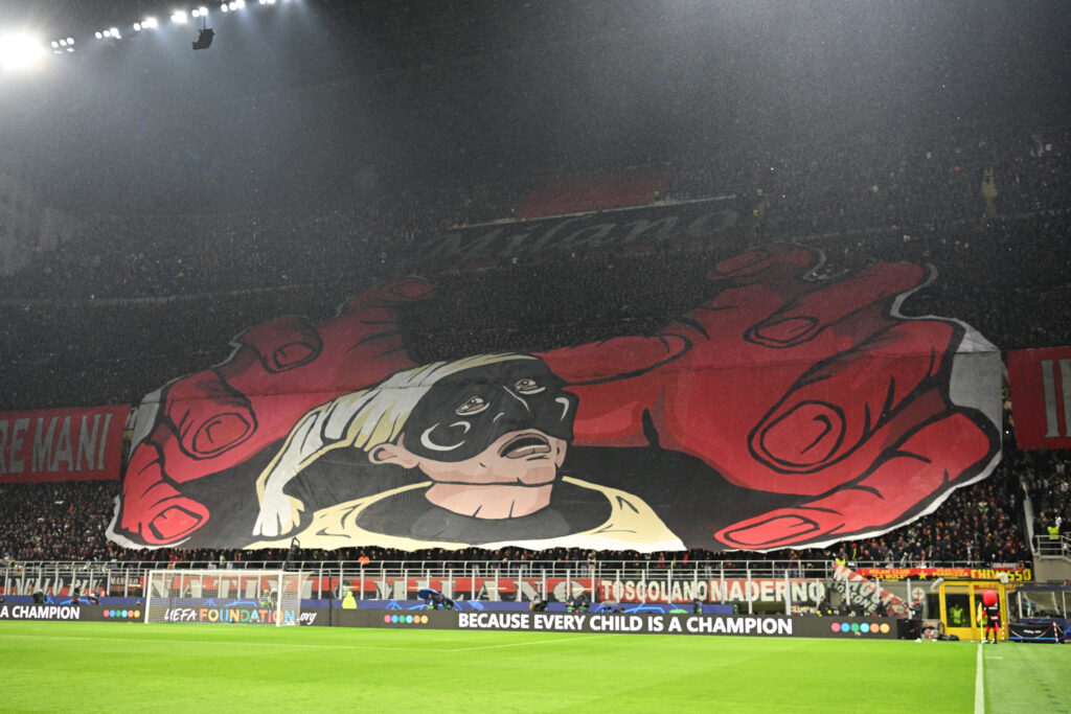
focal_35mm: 38
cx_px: 536
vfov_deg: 35.1
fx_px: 1131
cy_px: 357
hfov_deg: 50.7
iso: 2000
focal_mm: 38
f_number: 4
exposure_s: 1/400
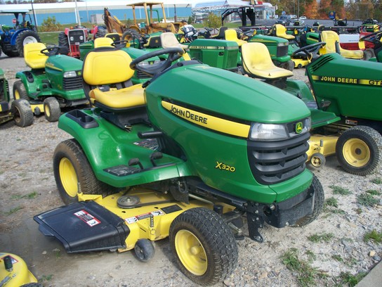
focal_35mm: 36
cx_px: 191
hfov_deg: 51.4
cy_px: 144
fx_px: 397
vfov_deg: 39.7
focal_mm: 7.54
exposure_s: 1/400
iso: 64
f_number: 2.8
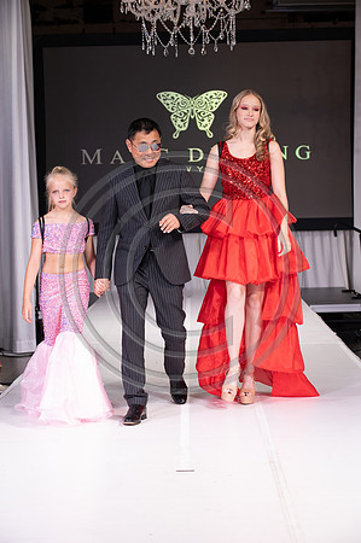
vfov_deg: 25.4
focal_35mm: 80
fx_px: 1206
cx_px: 180
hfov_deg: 17.0
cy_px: 272
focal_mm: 80
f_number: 5.6
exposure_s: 1/400
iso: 2000
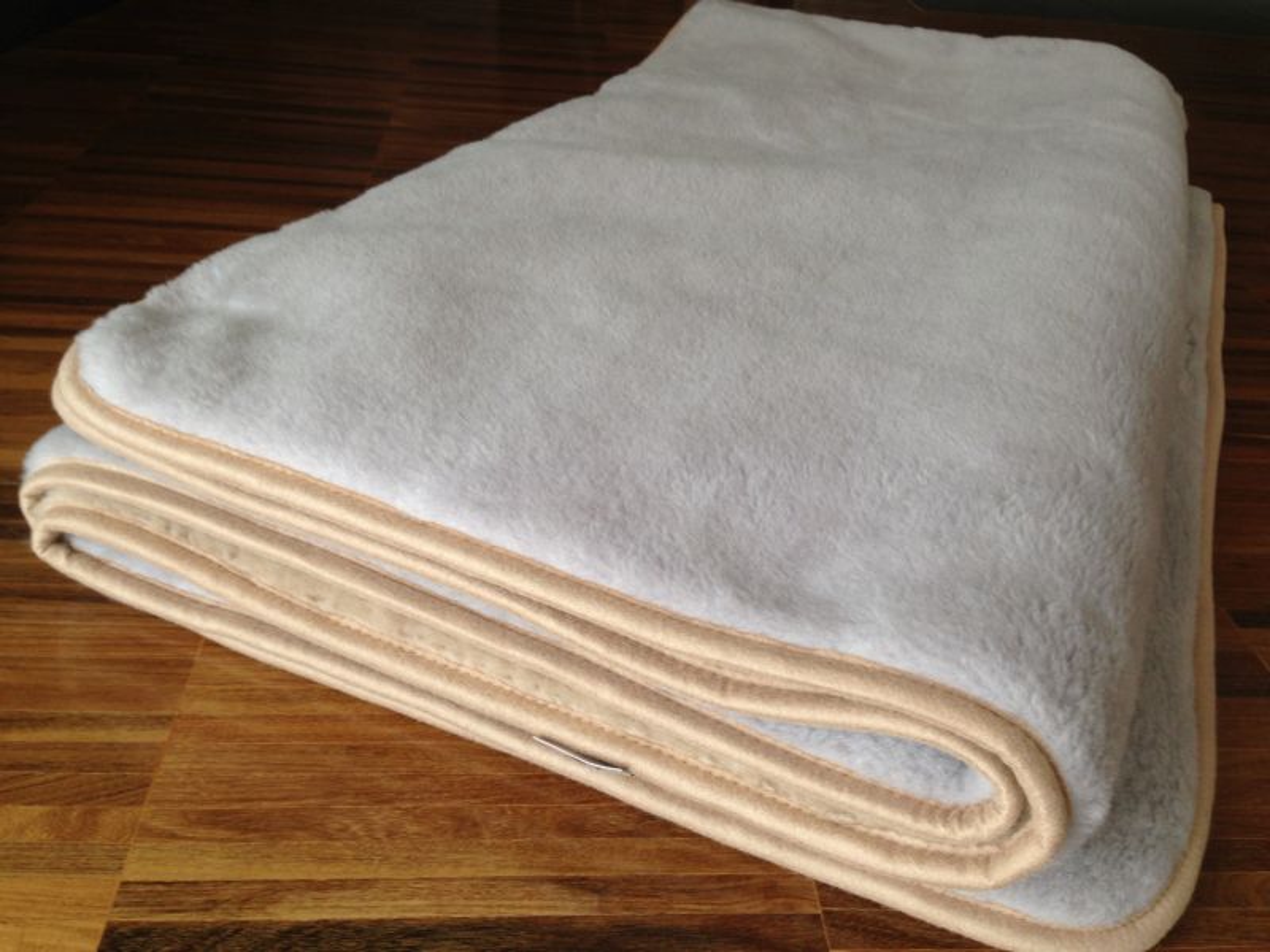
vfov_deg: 42.9
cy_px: 476
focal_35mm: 33
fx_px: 1211
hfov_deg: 55.4
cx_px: 635
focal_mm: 4.12
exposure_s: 1/24
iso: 50
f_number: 2.4
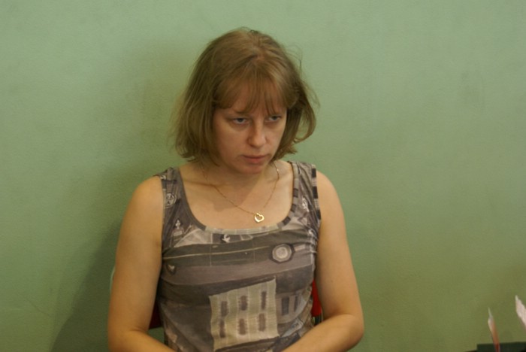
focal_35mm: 75
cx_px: 263
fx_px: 1097
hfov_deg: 27.0
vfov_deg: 18.2
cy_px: 176
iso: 400
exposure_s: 1/20
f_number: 5.6
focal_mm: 50
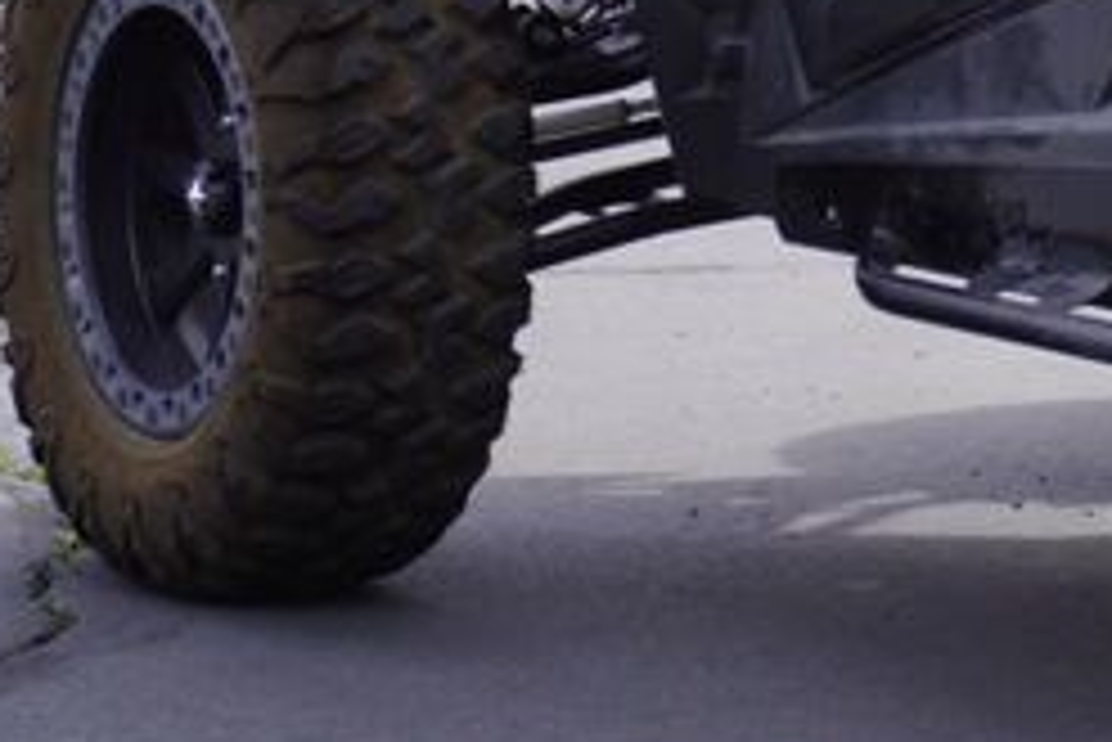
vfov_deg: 7.1
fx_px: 5967
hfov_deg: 10.0
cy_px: 36
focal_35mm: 193
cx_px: 2066
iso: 100
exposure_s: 1/100
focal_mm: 31
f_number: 8
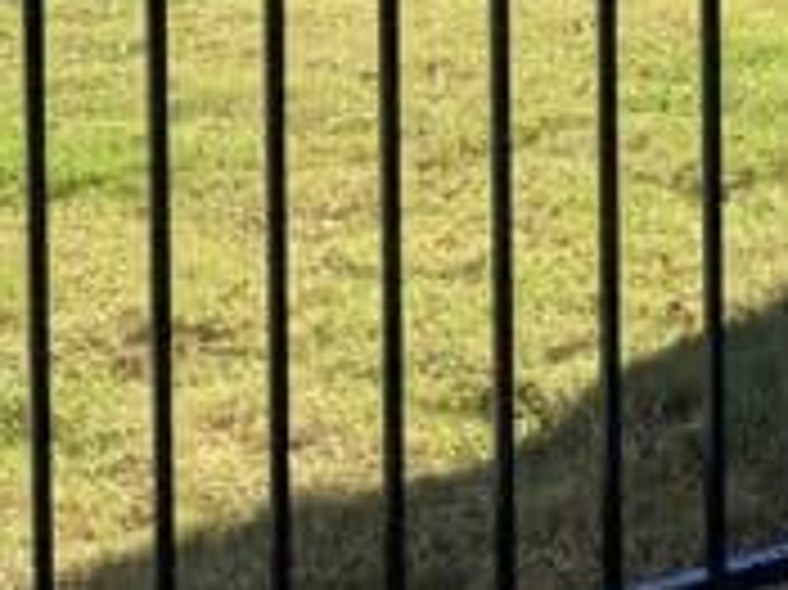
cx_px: 738
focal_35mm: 152
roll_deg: +0.7
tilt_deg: -3.0
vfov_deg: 9.3
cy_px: -513
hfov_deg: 12.9
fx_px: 3458
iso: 32
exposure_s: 1/1898
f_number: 1.8
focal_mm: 4.25
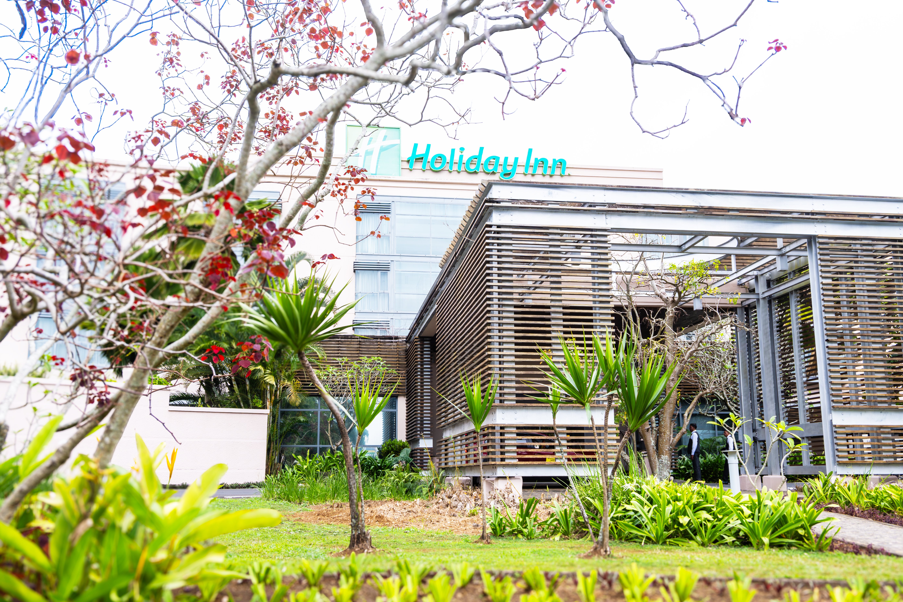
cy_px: 301
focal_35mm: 34
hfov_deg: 56.1
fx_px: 846
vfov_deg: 39.1
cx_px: 452
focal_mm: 22.5
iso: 140
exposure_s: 1/250
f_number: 5.6
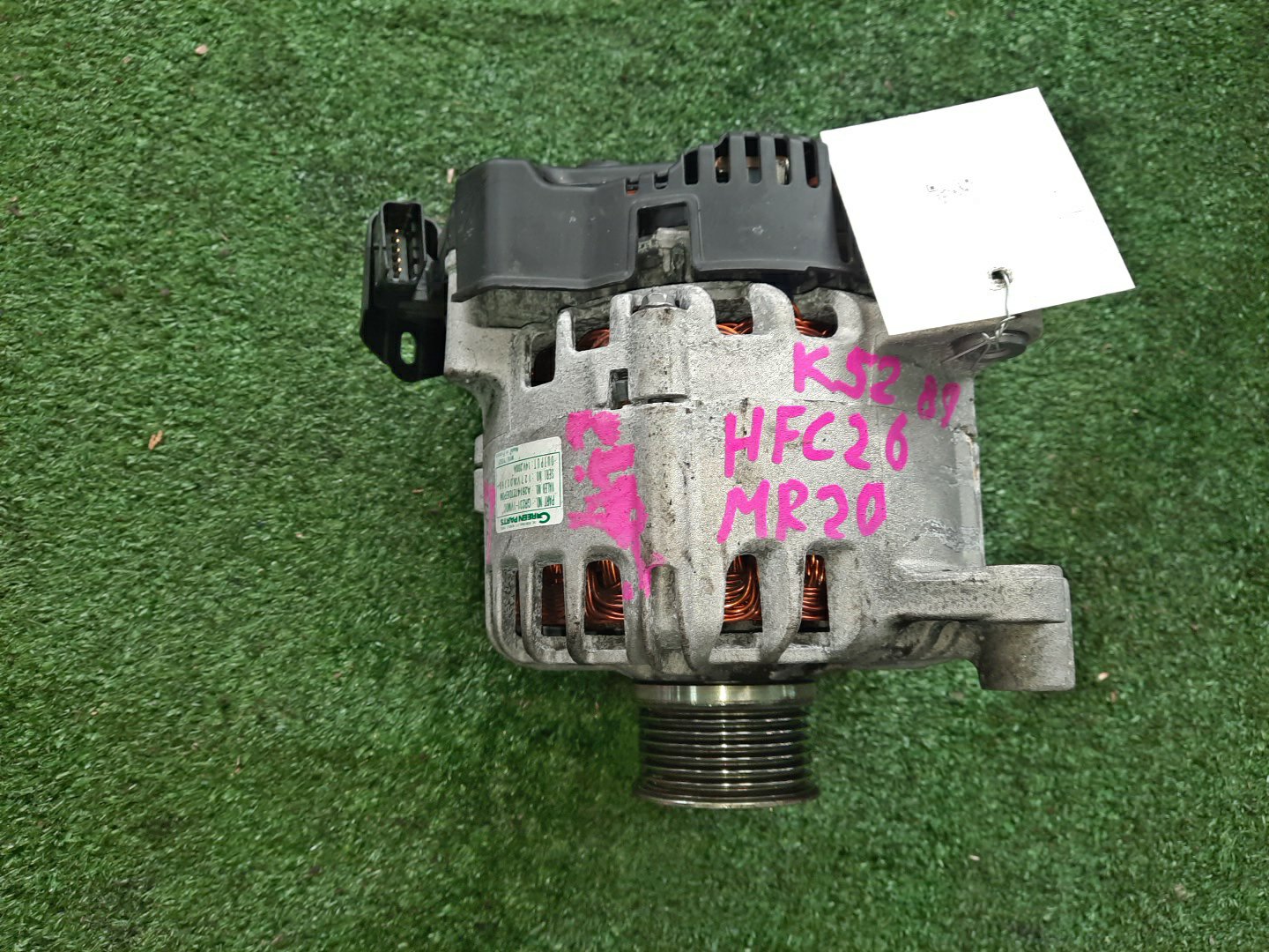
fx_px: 916
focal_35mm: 25
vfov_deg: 54.9
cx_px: 634
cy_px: 476
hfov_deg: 69.4
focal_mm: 4.6
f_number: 2
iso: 97
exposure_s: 1/50
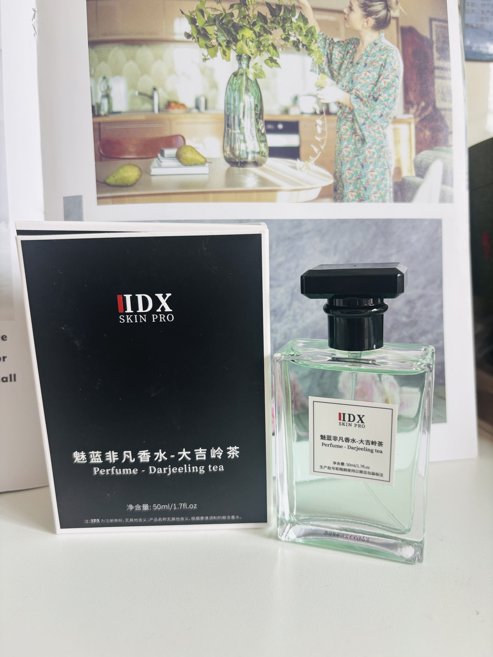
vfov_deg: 67.3
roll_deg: +0.6
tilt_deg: -11.6
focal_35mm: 26
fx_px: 494
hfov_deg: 53.1
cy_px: 328
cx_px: 246
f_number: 1.6
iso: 64
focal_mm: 5.96
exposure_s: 1/121
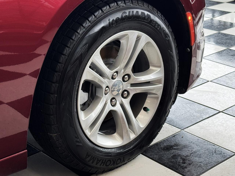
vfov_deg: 21.0
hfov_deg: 27.8
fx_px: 475
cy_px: 88
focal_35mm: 70
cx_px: 118
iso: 50
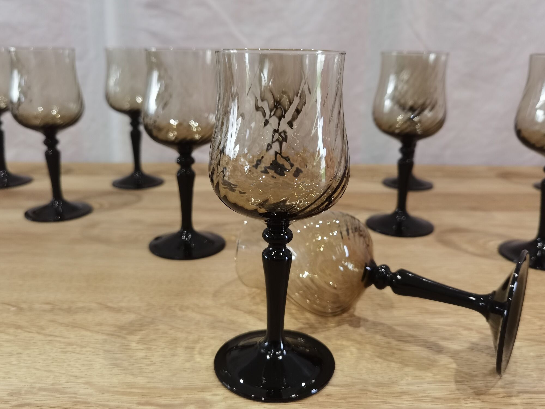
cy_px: 204
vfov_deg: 48.2
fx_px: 457
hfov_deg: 61.7
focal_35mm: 29
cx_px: 272
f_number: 1.9
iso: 125
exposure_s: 1/50
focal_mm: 6.71
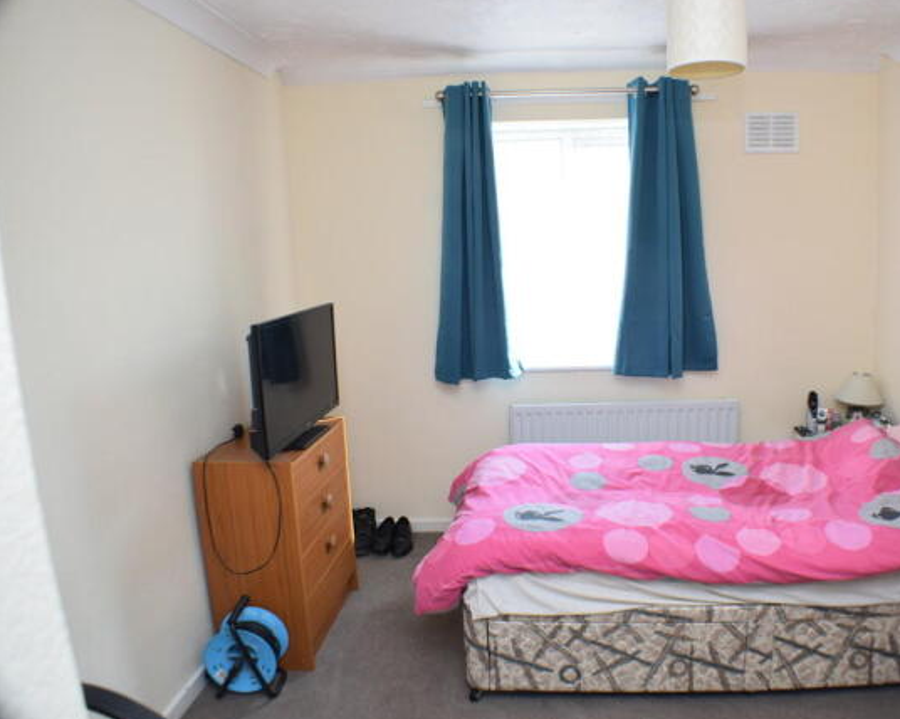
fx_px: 825
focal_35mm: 31
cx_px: 543
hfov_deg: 56.7
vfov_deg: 47.1
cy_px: 359
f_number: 5
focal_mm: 18
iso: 400
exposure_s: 1/100
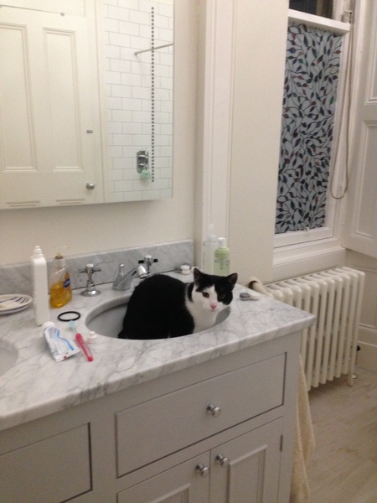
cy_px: 252
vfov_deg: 55.4
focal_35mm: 33
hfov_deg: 42.9
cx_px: 188
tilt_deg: -14.6
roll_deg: +0.0
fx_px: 479
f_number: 2.4
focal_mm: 4.12
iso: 320
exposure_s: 1/20
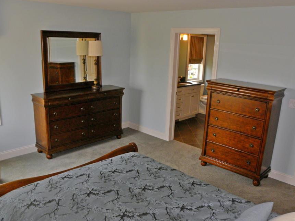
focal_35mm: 31
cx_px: 143
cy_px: 120
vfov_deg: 45.4
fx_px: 264
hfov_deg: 58.3
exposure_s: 1/40
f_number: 4
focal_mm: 4.6
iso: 64
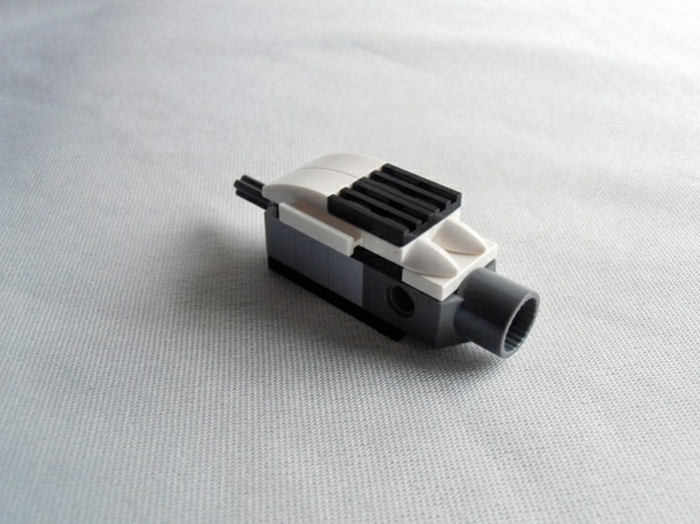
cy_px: 262
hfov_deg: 47.9
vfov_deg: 36.8
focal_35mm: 39
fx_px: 788
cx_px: 361
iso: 80
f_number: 3.9
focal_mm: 6.61
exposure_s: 1/100
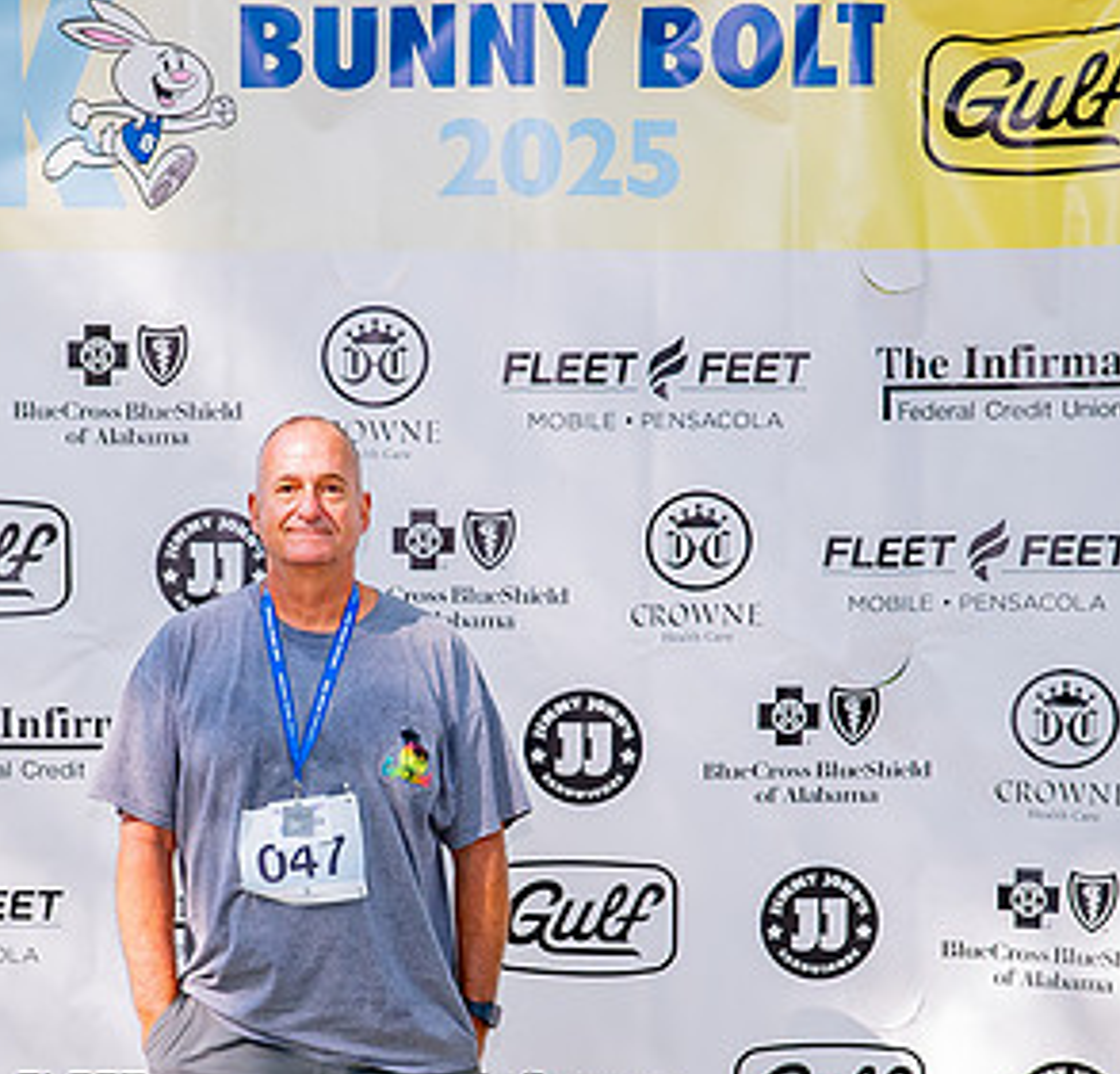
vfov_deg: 19.9
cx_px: 314
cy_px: 754
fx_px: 3048
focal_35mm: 85
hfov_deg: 20.7
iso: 320
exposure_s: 1/200
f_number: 4.5
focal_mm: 38
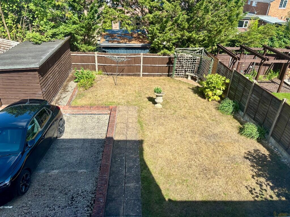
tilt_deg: -29.8
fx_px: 218
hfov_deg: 67.3
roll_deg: -2.7
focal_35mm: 26
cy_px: 108
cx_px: 145
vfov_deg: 53.1
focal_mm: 5.96
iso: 50
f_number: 1.6
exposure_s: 1/1590
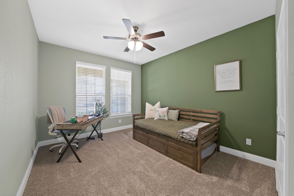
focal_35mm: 12
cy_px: 98
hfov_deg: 112.6
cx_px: 147
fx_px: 98
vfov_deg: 90.1
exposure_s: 1/2.5
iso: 640
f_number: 9
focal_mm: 12
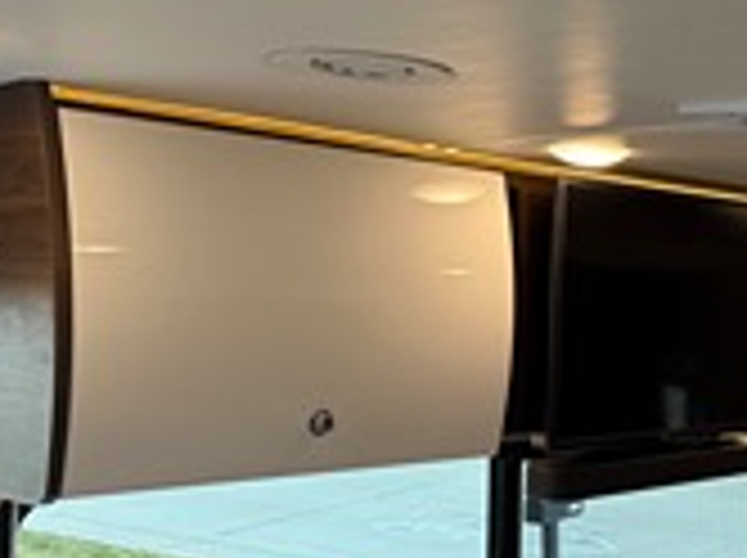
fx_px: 1250
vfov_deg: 24.9
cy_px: 414
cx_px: 873
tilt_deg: -2.5
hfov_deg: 29.2
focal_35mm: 58
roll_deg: +0.4
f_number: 1.78
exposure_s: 1/121
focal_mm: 6.76
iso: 100
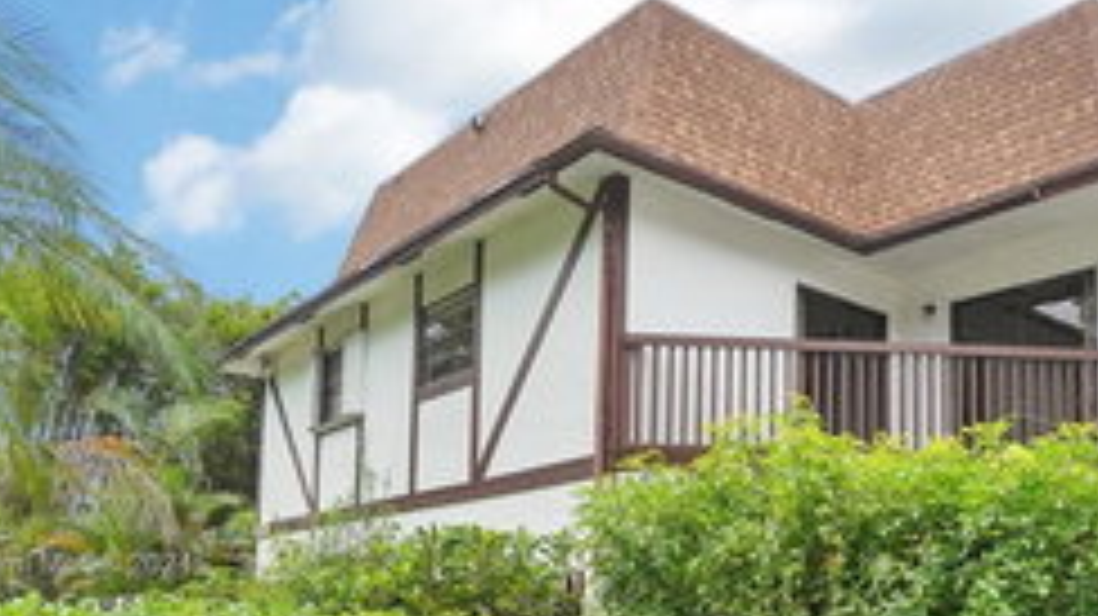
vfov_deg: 33.5
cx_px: 842
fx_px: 960
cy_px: 567
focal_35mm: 33
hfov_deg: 56.2
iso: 400
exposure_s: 1/1250
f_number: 8
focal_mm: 16
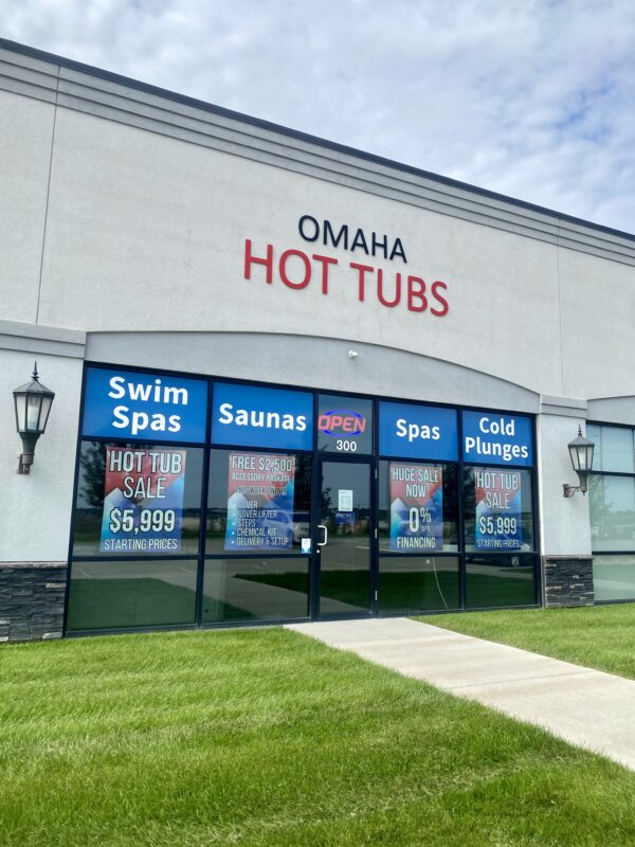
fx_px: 636
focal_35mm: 26
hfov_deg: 53.1
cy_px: 424
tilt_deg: +12.1
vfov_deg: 67.3
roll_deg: -2.8
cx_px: 318
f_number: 1.8
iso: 32
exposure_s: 1/2315
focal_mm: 4.25
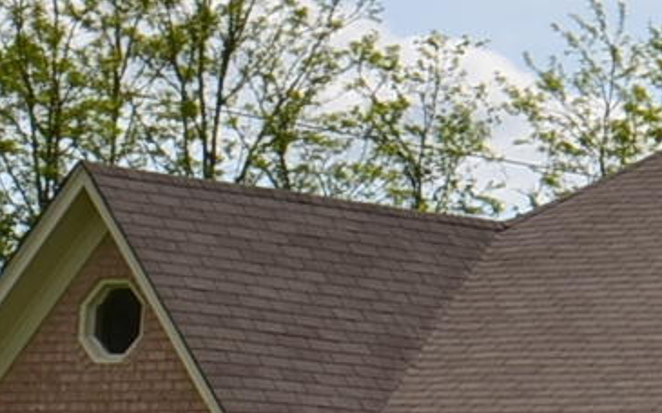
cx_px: 1986
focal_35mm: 206
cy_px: 159
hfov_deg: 8.5
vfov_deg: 6.4
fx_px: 3716
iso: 100
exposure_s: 1/200
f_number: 13
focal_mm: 20
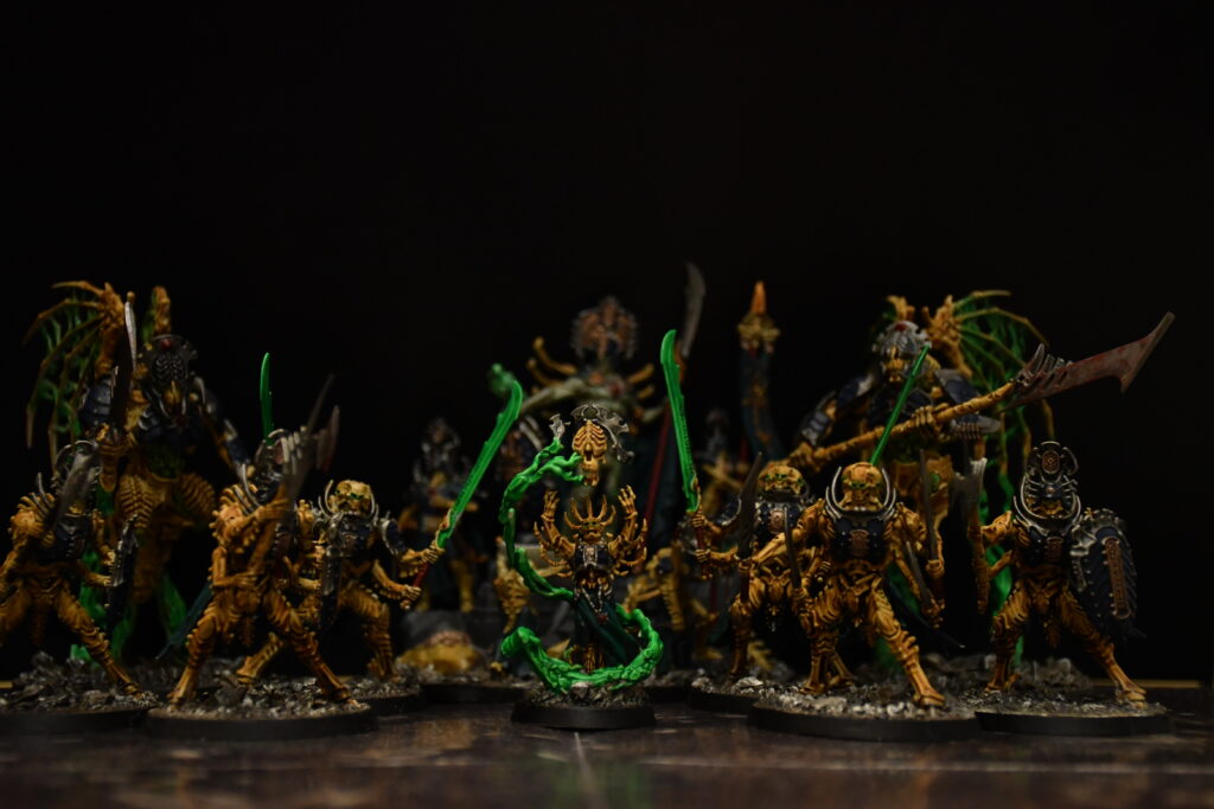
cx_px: 607
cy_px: 404
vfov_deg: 23.8
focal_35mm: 57
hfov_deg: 35.0
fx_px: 1922
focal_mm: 38
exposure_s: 1/200
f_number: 4.2
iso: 2000
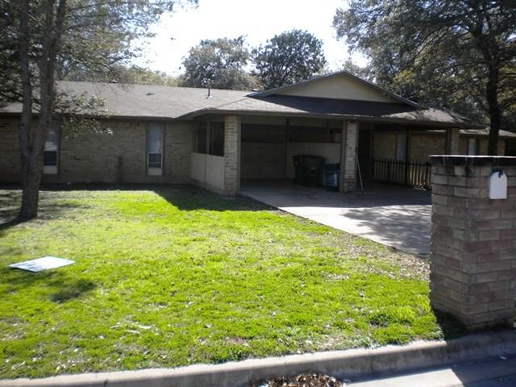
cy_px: 194
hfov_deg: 52.6
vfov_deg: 40.7
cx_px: 258
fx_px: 522
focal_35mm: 35
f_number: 4.6
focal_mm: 6.3
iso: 80
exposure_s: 1/274
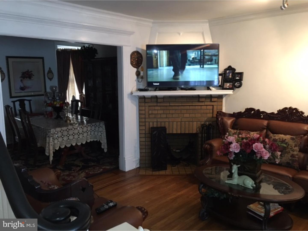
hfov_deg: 61.7
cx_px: 154
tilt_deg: -7.5
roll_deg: +0.1
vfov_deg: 48.2
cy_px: 116
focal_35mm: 29
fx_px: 258
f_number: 2.2
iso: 100
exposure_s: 1/10
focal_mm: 4.15
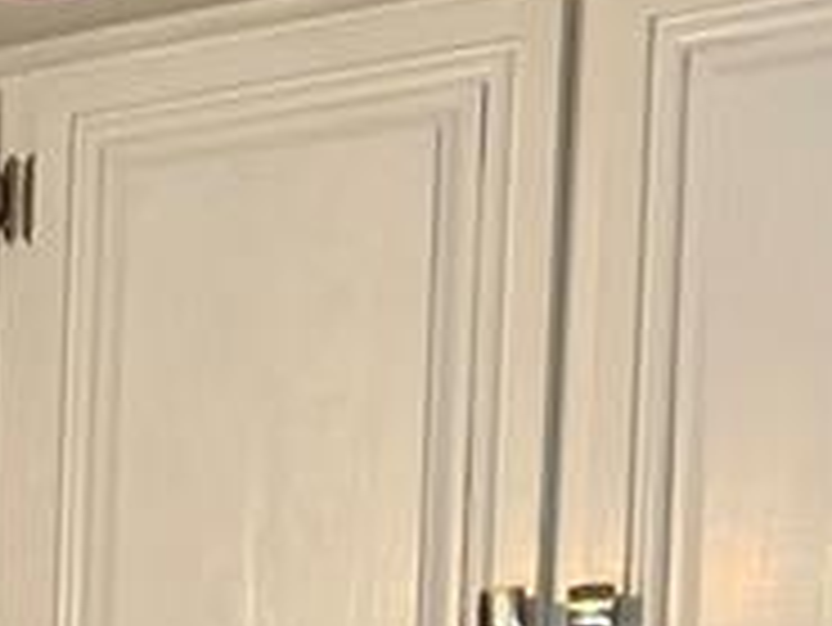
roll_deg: -0.5
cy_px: 1374
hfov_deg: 12.7
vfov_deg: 9.4
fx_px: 3463
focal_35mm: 144
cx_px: -553
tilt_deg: -2.4
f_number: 1.6
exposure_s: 1/120
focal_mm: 4.2
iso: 64
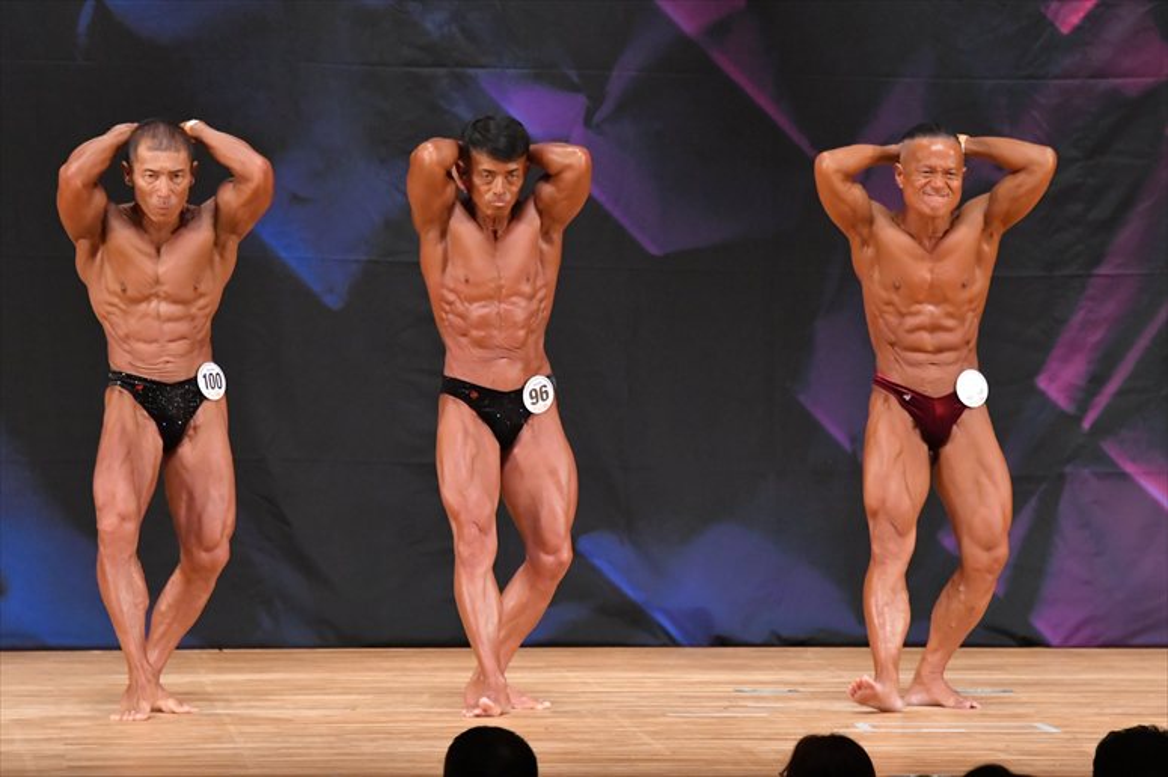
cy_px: 388
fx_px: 8756
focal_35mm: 270
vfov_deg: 5.1
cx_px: 584
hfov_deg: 7.6
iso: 6400
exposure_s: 1/400
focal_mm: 180
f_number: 5.6
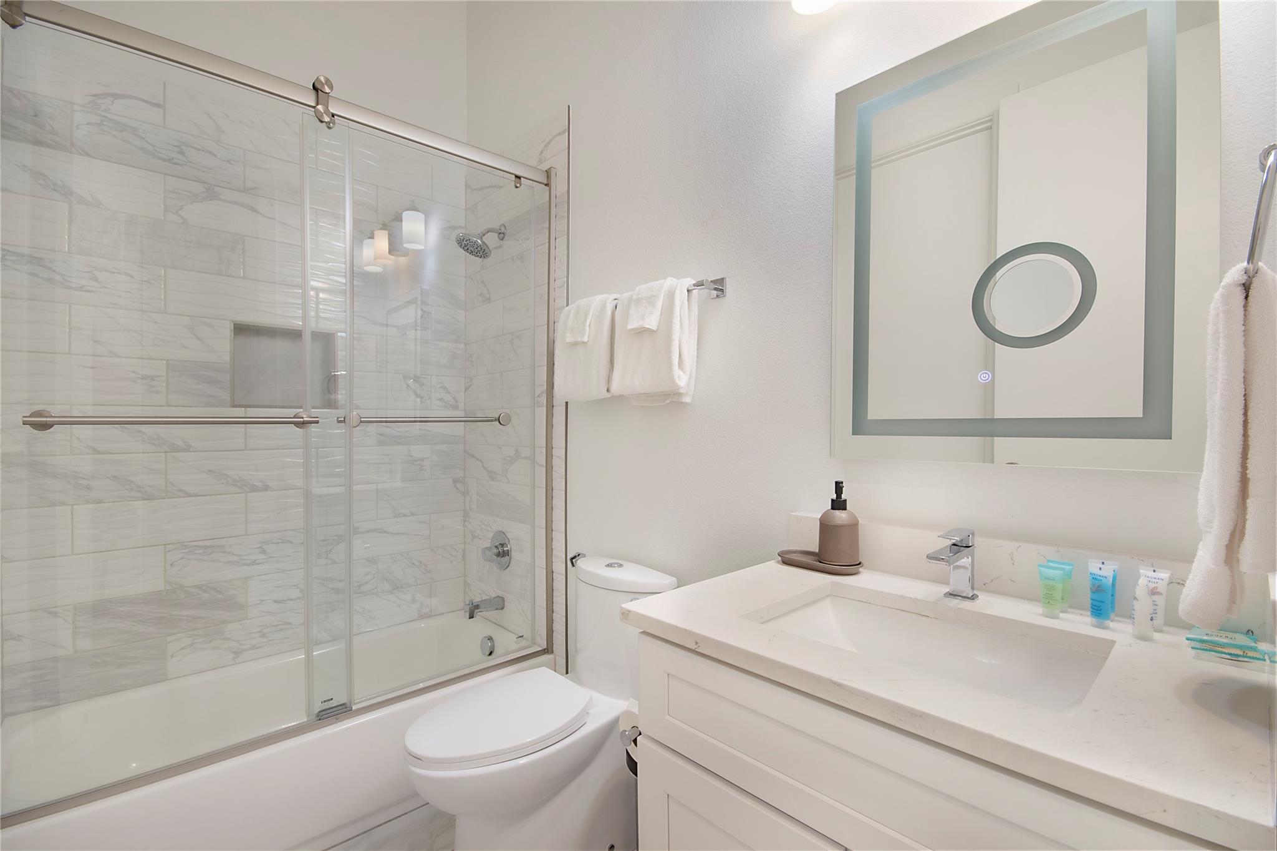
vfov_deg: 77.3
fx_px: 532
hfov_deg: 100.4
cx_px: 638
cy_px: 426
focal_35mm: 15
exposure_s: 1/2.5
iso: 100
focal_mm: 10
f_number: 11
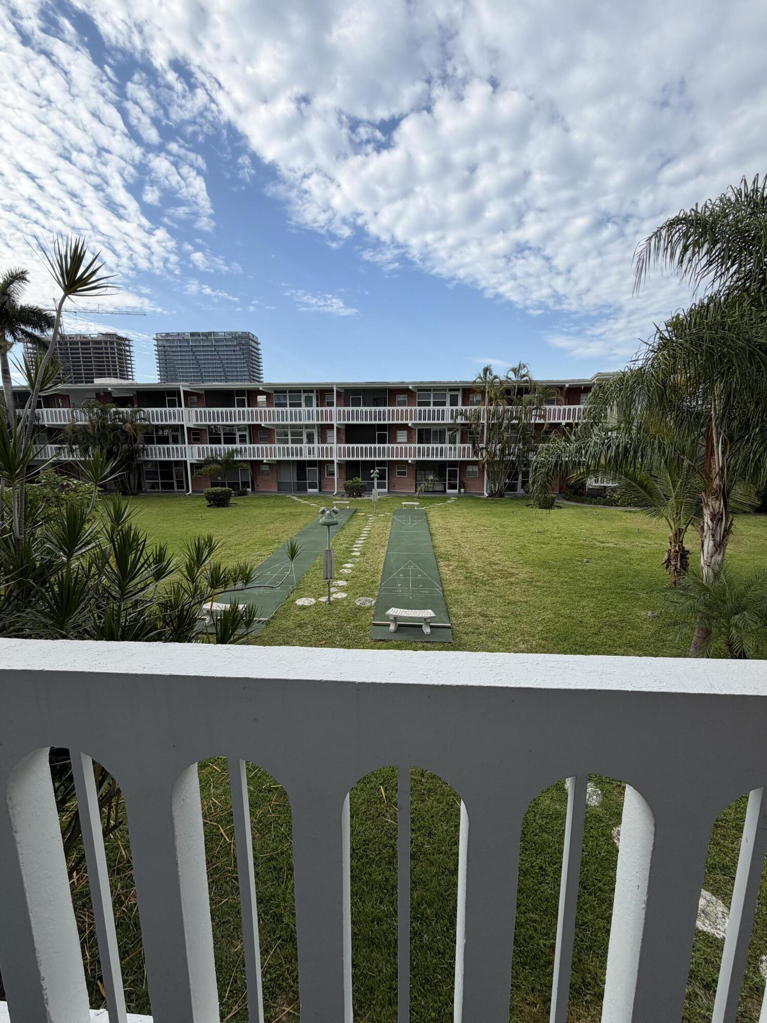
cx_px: 384
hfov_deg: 85.7
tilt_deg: -10.5
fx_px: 414
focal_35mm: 14
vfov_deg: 102.1
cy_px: 512
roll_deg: +0.4
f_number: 2.2
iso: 25
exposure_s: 1/770
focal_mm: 2.22
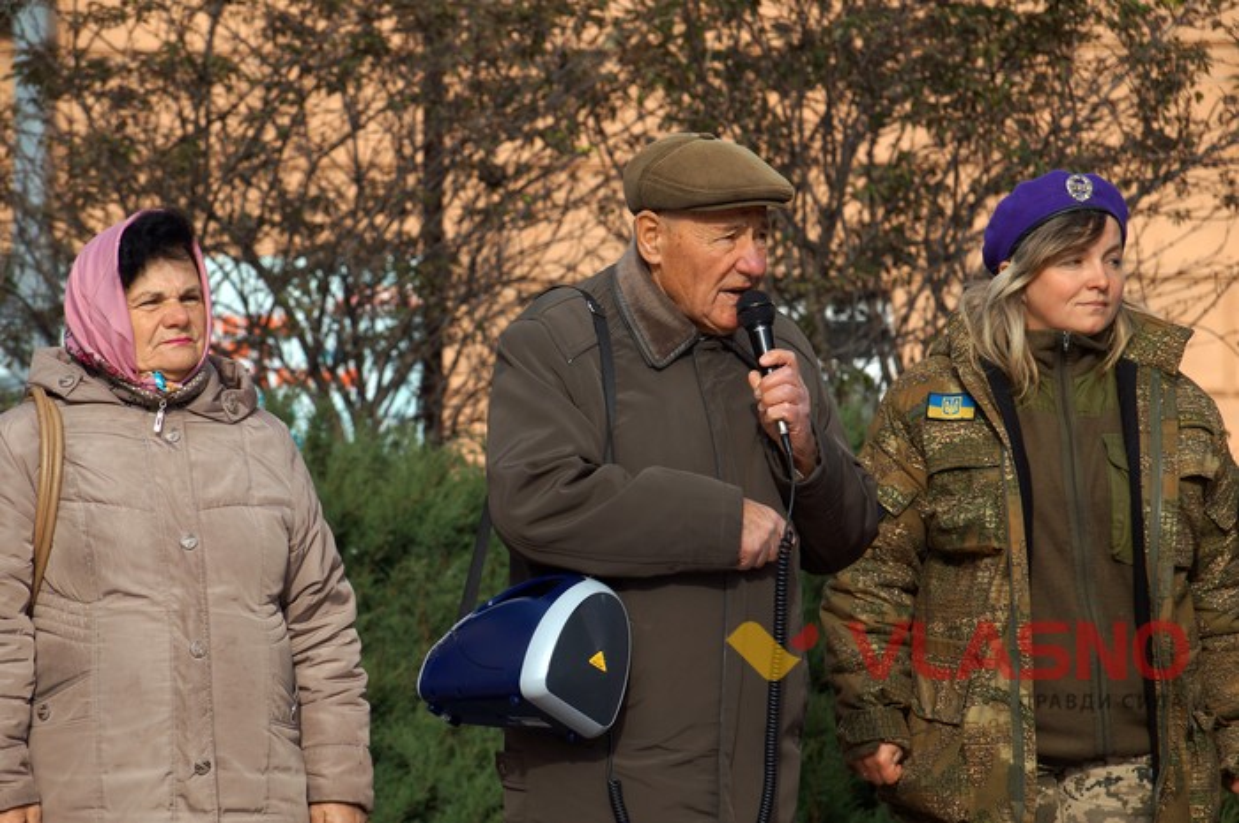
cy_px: 412
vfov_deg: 6.8
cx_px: 620
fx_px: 6961
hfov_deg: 10.2
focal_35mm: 202
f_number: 6.3
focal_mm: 135
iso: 100
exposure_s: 1/640
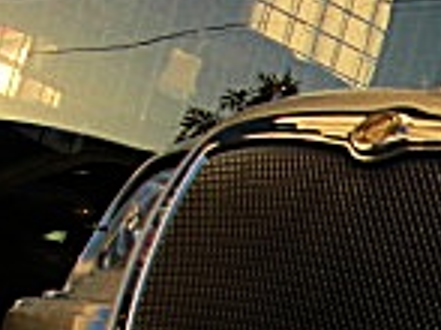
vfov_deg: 9.1
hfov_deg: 11.3
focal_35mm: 157
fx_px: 1999
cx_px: 897
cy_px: 576
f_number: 2.8
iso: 50
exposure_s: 1/400
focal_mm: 6.3
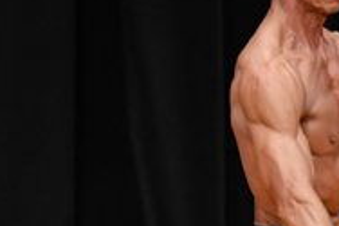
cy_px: 280
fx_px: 11045
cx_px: 331
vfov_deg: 1.2
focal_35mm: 1174
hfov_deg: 1.8
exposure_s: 1/400
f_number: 5.6
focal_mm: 190
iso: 3200
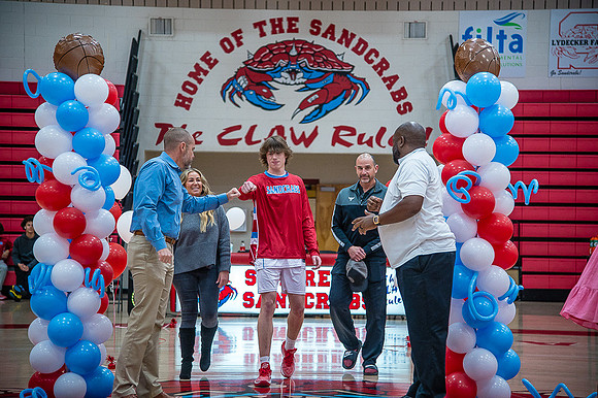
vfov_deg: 15.9
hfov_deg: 23.7
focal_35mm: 86
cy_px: 199
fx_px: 1428
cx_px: 299
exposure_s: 1/320
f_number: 4
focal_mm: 86
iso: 2000
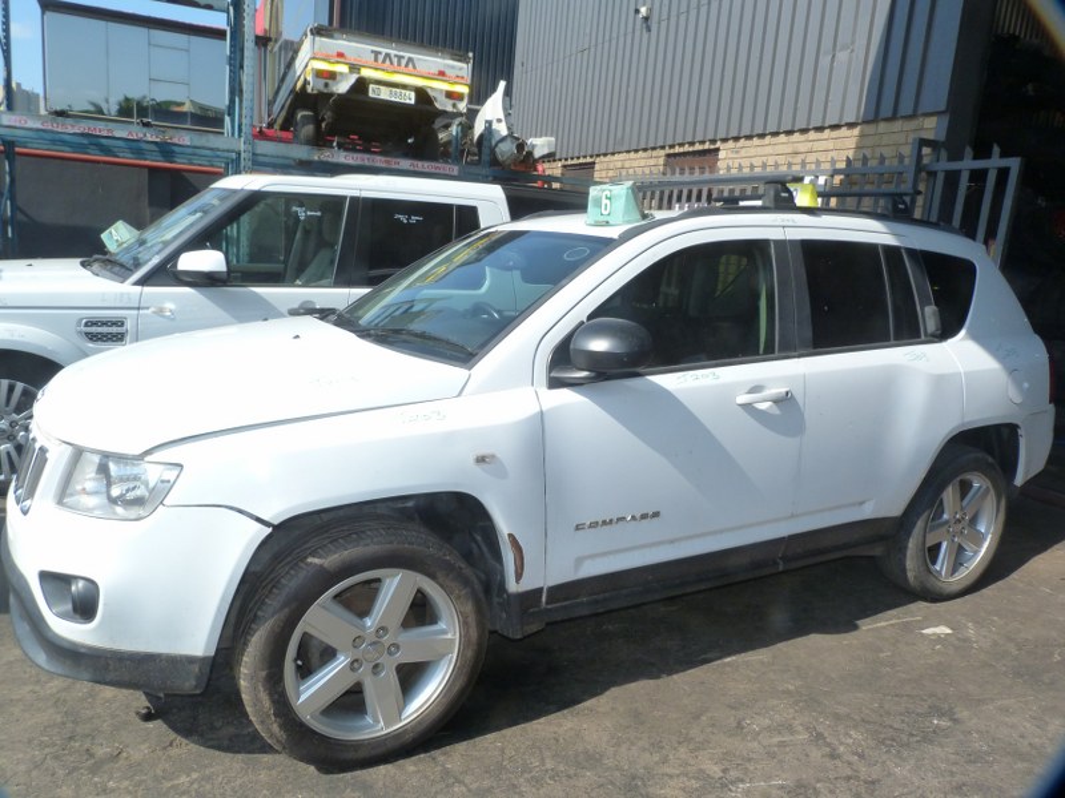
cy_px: 399
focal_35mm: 25
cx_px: 532
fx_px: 769
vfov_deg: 54.9
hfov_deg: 69.4
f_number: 5.6
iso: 125
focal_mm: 4.5
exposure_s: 1/250
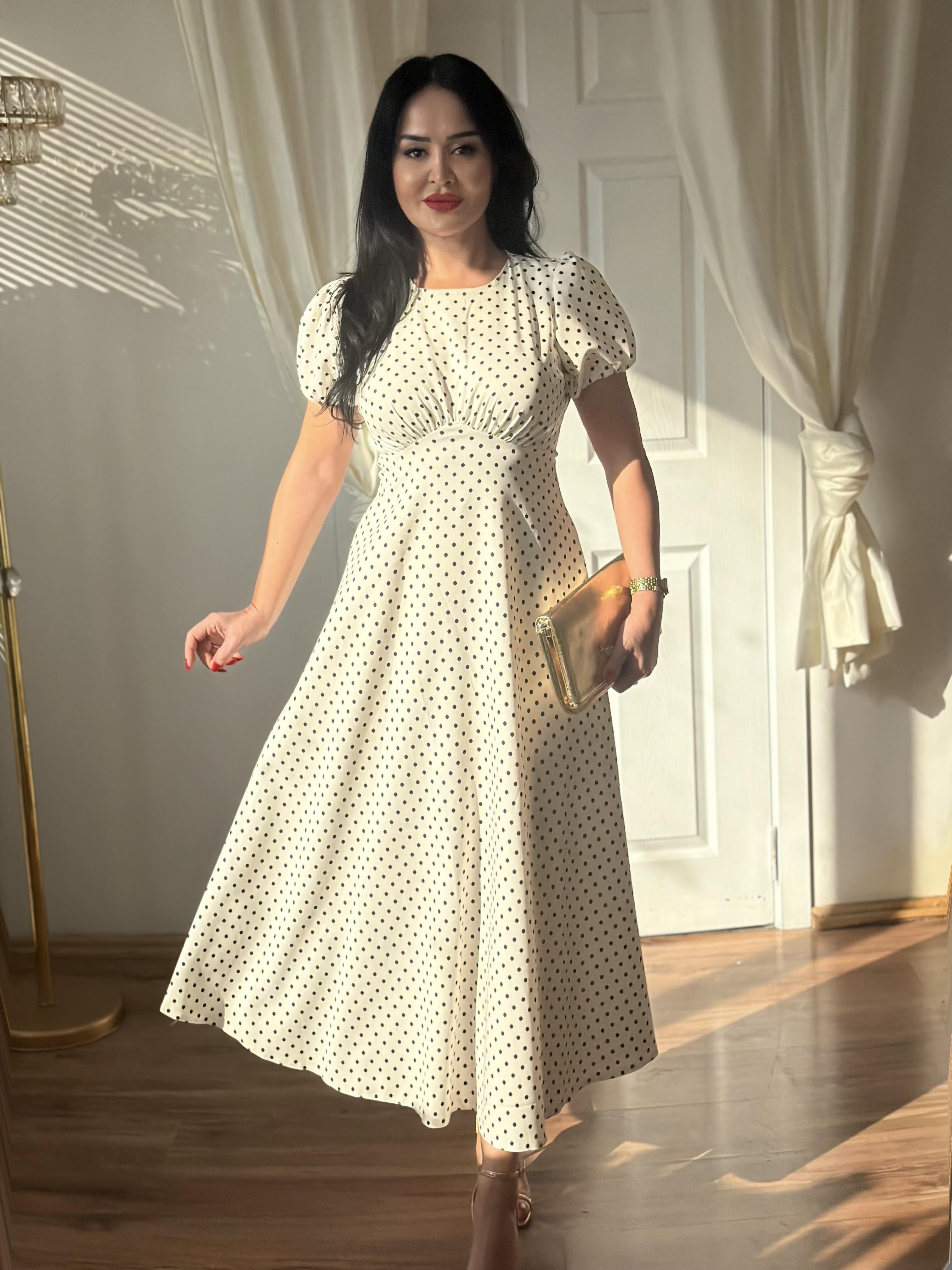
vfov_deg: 39.7
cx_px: 476
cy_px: 635
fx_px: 1760
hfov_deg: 30.3
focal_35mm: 48
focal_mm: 6.76
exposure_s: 1/6024
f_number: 1.78
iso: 250
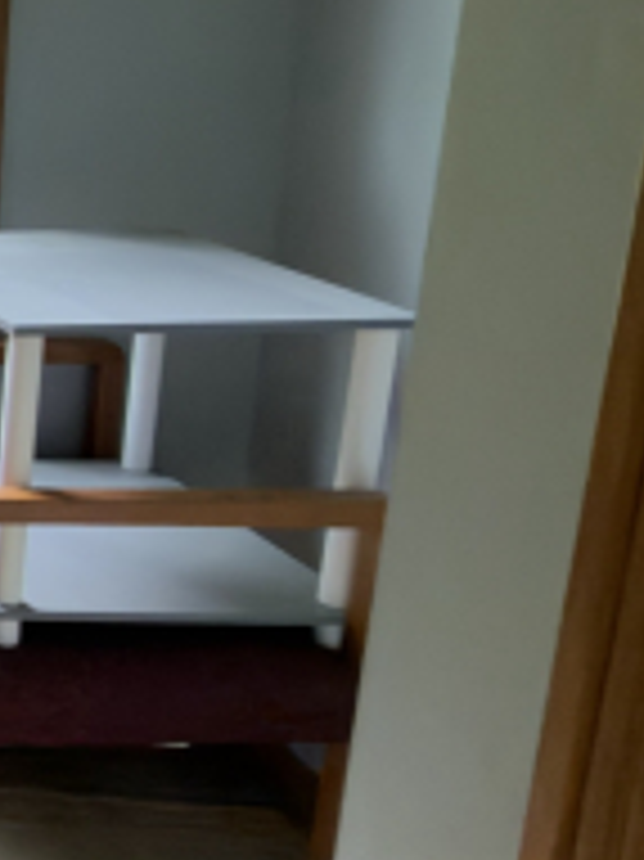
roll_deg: +4.6
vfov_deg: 38.0
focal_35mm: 49
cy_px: 216
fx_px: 1217
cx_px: -822
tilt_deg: -11.9
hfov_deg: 16.3
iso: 160
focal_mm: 2.22
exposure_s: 1/30
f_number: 2.2
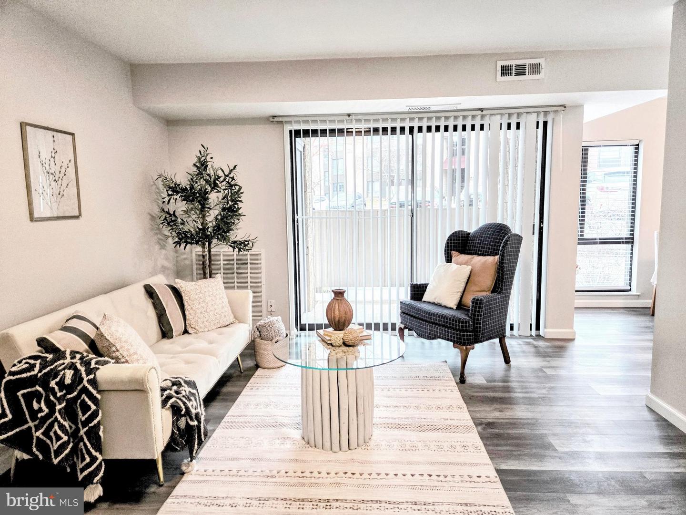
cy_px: 258
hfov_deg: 73.9
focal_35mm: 23
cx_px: 343
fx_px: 456
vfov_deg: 58.9
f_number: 1.8
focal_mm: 5.4
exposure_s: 1/120
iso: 160
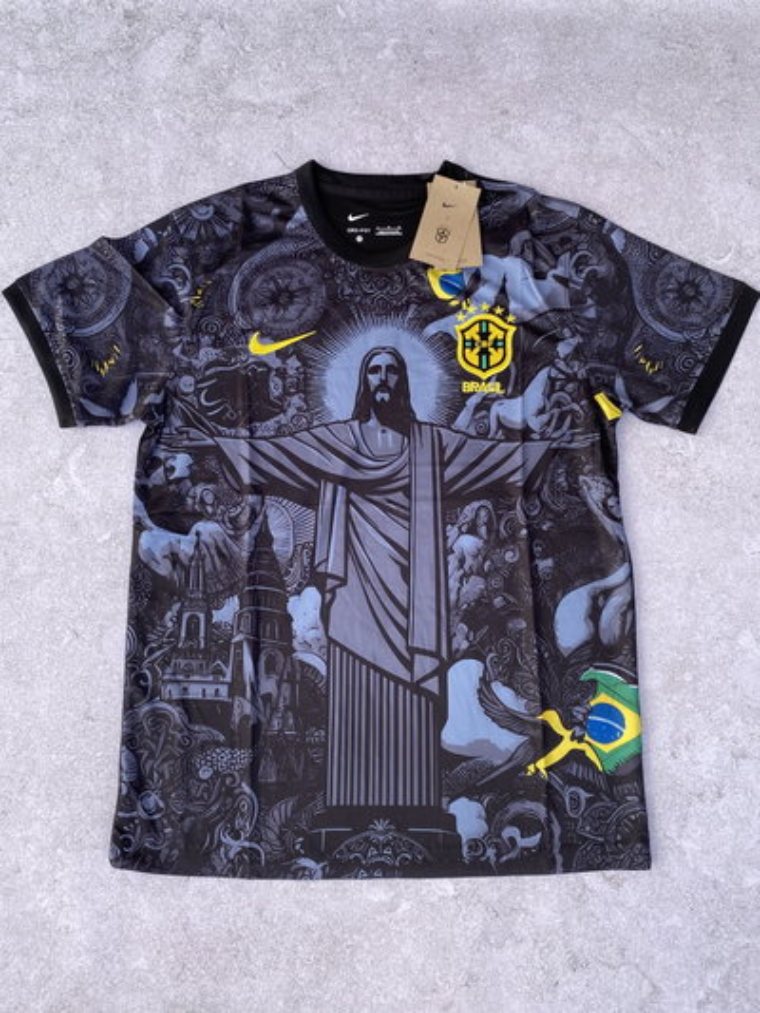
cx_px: 380
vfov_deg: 67.3
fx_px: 761
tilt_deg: -82.0
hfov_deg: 53.1
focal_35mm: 26
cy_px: 506
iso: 32
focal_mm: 4.25
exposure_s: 1/827
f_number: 1.8
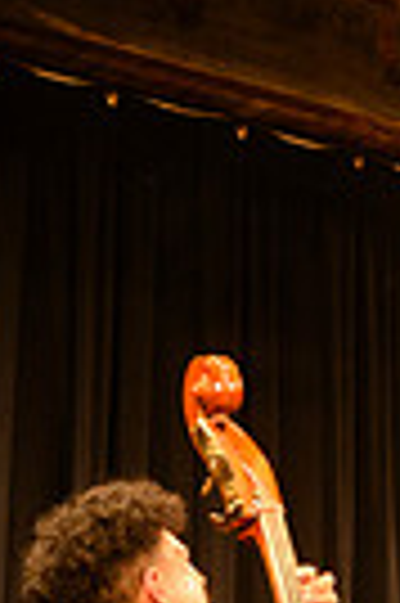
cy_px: 958
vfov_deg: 13.5
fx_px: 2356
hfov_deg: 9.6
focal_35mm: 141
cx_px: 465
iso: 2800
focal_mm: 42
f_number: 11
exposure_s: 1/8
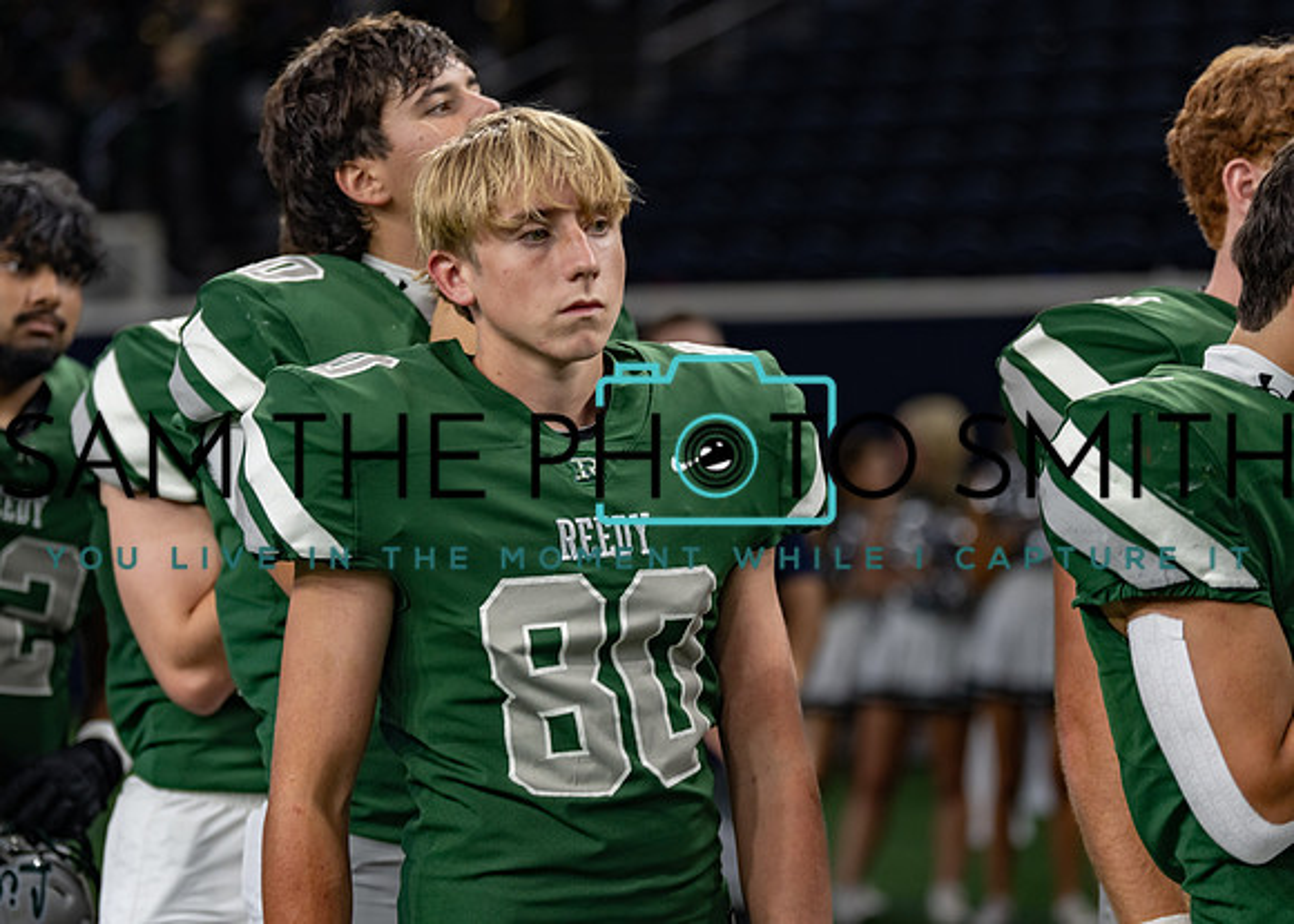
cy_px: 462
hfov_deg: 16.6
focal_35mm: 121
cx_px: 647
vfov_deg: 11.9
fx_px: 4448
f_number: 2.8
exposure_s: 1/320
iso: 1250
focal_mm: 111
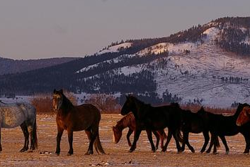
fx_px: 1459
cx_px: 244
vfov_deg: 6.5
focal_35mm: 210
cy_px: 94
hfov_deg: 9.7
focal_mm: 55
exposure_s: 1/125
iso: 200
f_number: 8
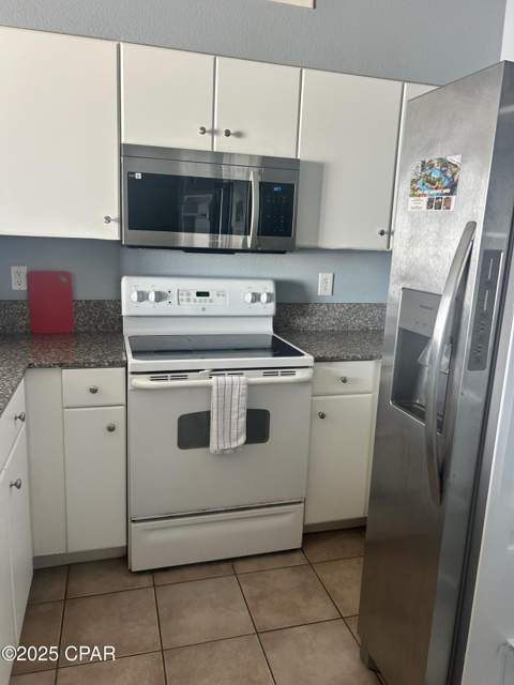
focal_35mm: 26
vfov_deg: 67.3
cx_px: 257
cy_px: 342
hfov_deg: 53.1
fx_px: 515
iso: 100
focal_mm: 5.7
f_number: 1.5
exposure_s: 1/121
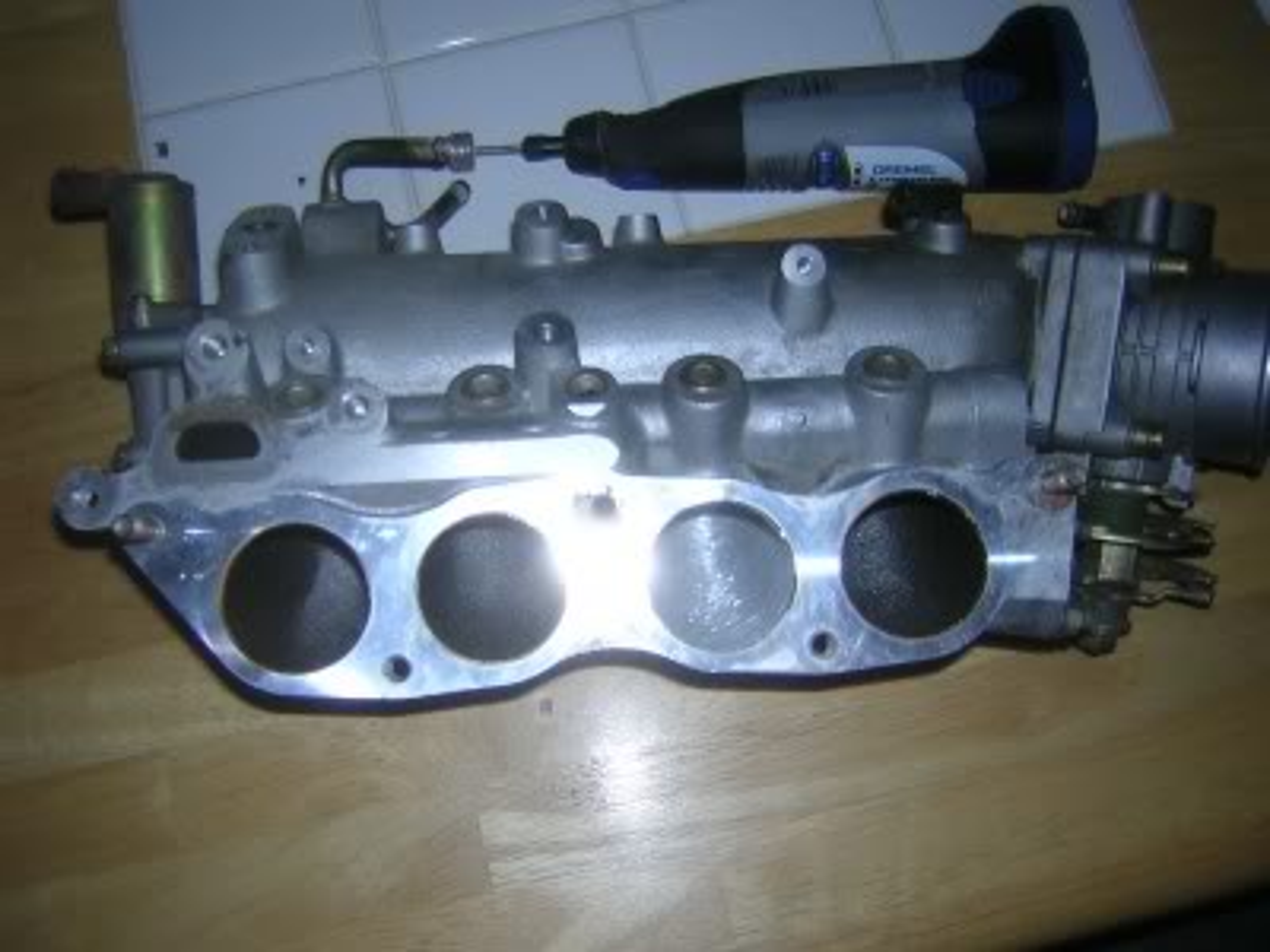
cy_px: 476
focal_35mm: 36
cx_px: 635
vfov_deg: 39.7
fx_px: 1321
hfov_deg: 51.4
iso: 100
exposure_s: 1/60.1
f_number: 2.6
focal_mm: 4.7
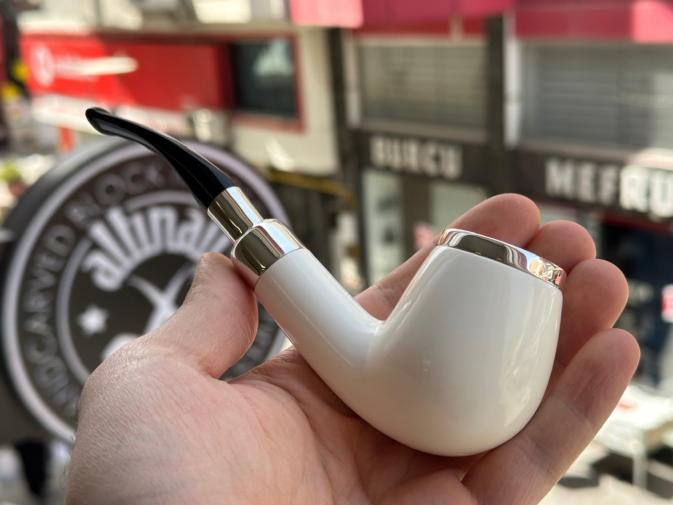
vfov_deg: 30.3
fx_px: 933
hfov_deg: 39.7
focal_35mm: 48
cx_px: 336
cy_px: 252
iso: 64
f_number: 1.78
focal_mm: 6.86
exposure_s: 1/729
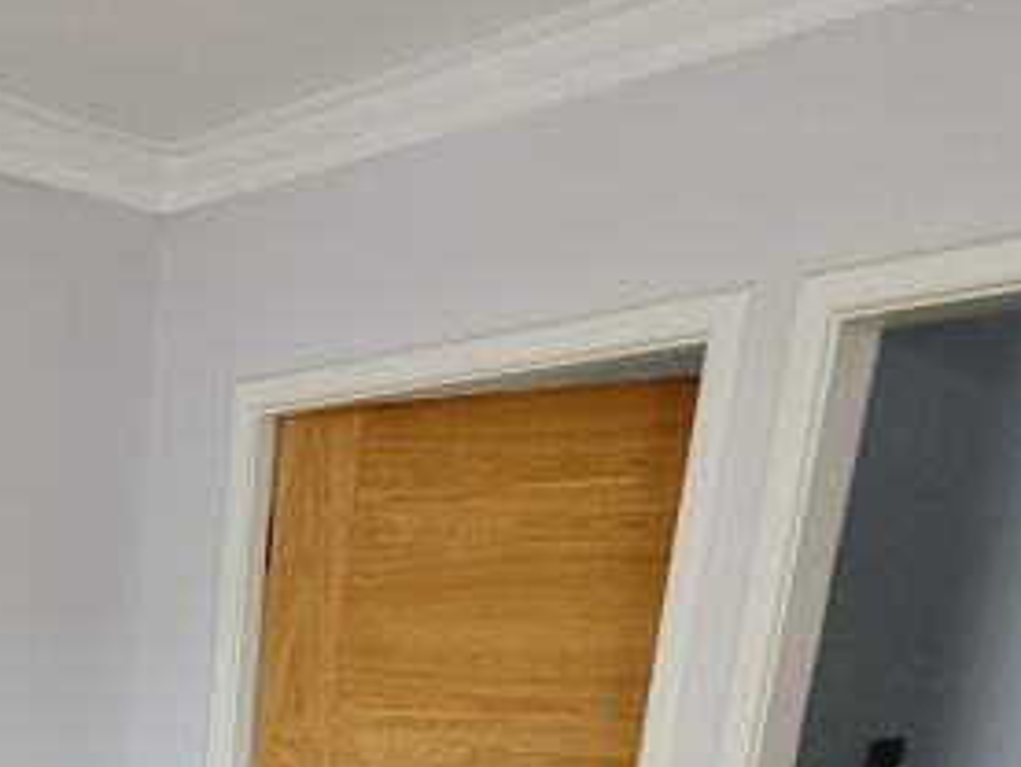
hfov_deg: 34.9
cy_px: 1283
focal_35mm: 48
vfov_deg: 22.1
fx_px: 1416
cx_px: -59
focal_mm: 2.2
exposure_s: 1/100
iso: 64
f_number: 2.2
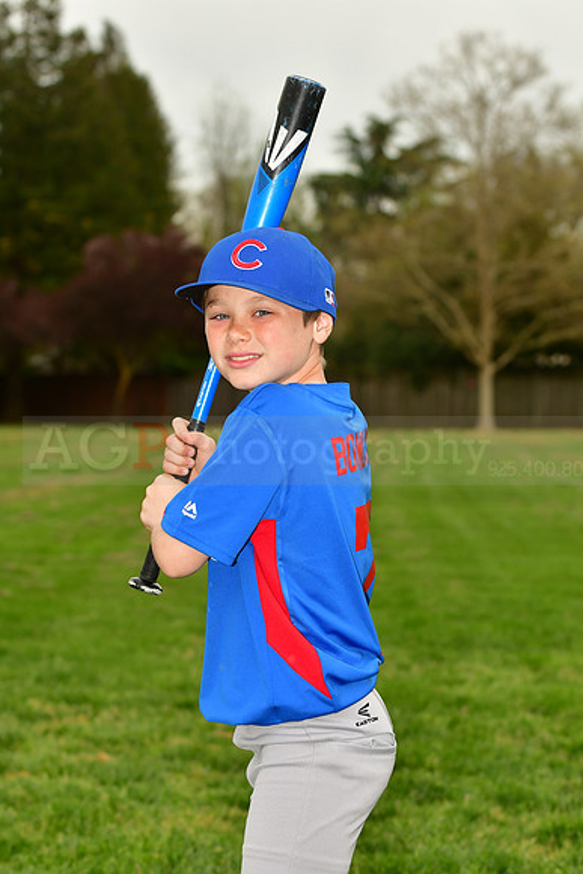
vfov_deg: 17.1
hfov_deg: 11.4
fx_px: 2913
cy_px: 437
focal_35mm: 120
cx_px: 292
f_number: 5
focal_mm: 80
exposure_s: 1/1000
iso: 400
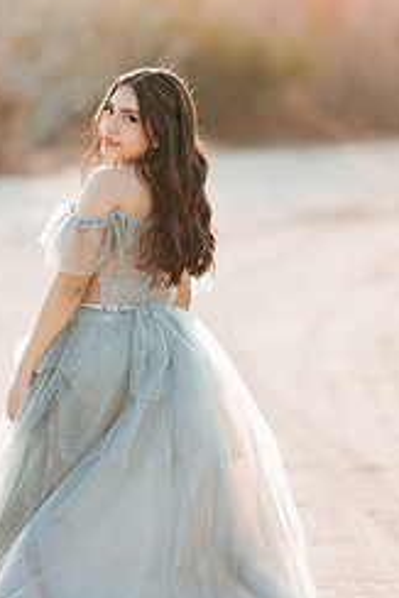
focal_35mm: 249
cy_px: 314
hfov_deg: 5.5
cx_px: 154
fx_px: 4133
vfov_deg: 8.3
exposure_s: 1/2000
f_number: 1.8
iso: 100
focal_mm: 135
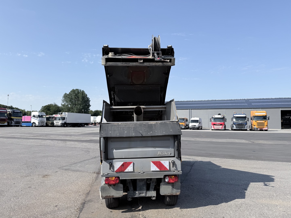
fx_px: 202
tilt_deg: +4.1
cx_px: 146
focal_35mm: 24
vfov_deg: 56.8
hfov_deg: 71.6
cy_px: 109
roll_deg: -0.3
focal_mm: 6.76
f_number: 1.78
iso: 80
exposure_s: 1/4673
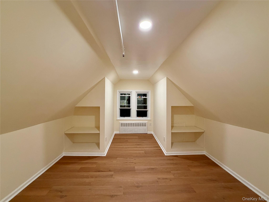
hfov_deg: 102.1
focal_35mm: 14
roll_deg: -0.4
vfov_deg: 85.7
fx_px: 109
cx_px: 134
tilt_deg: -1.6
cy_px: 101
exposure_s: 1/60
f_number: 2.2
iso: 250
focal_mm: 2.22
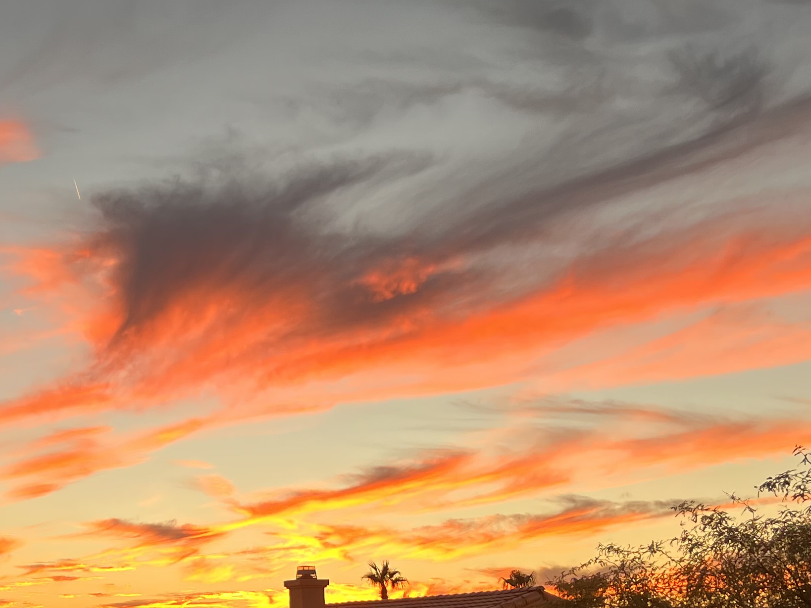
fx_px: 1500
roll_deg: +1.1
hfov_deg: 29.2
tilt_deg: +5.7
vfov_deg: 22.5
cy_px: 513
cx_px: 100
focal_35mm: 64
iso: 64
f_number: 1.5
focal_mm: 5.7
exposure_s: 1/121
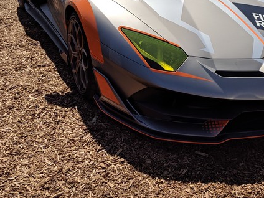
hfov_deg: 38.5
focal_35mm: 49
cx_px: 177
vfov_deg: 29.5
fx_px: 374
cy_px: 65
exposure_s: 1/7143
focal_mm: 4.67
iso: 93
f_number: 2
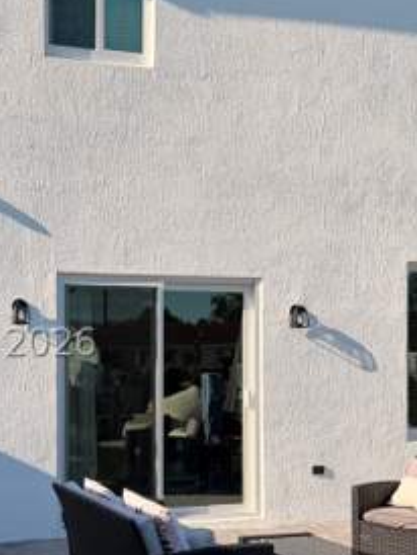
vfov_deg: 34.2
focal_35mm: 56
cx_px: 49
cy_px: 342
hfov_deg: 25.4
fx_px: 898
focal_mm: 6.76
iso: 80
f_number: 1.78
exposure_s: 1/5714
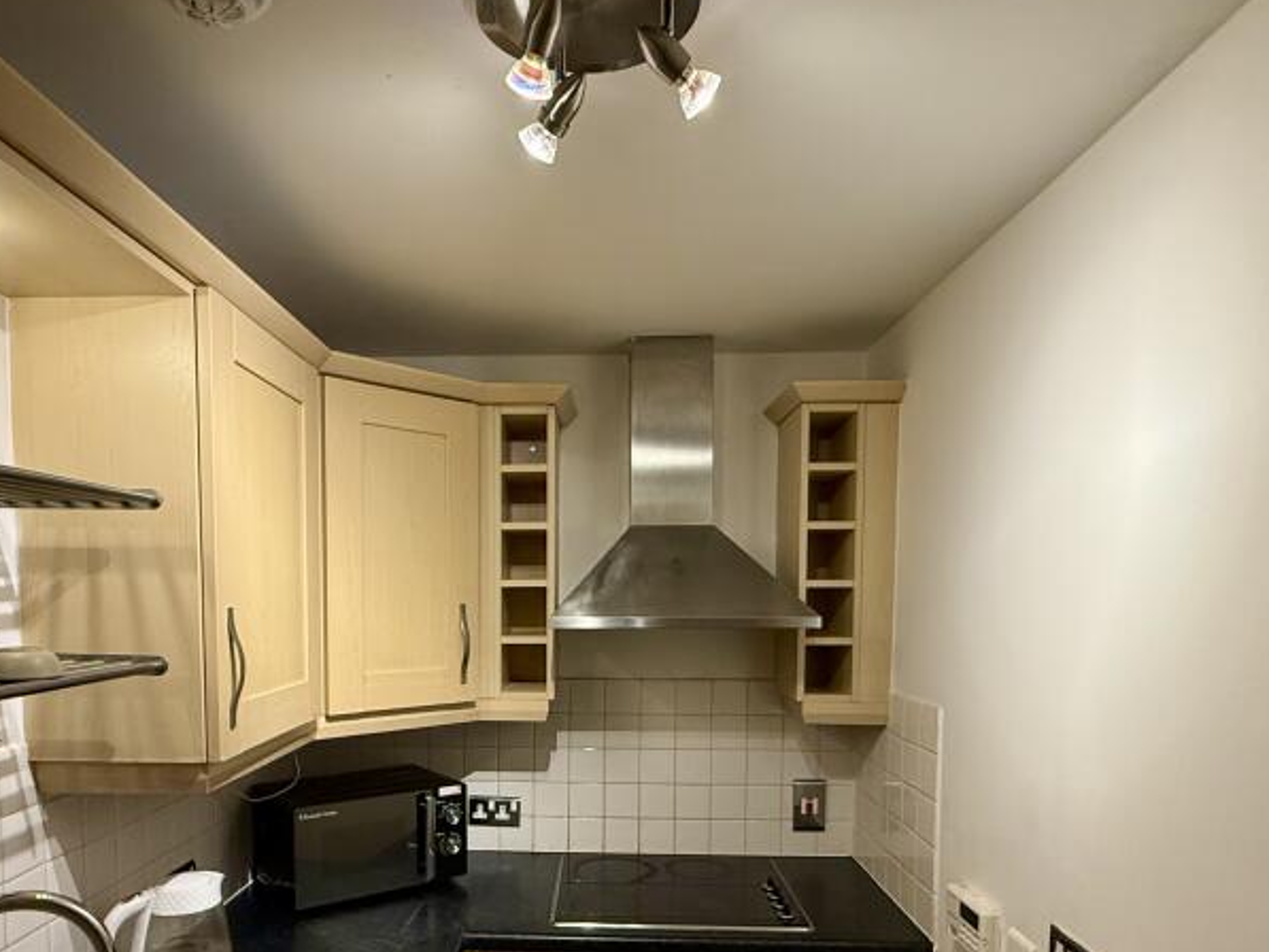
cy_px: 652
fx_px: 880
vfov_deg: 55.4
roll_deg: +0.5
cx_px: 563
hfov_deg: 71.4
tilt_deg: -4.6
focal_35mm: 24
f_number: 2.2
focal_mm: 2.22
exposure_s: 1/100
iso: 320
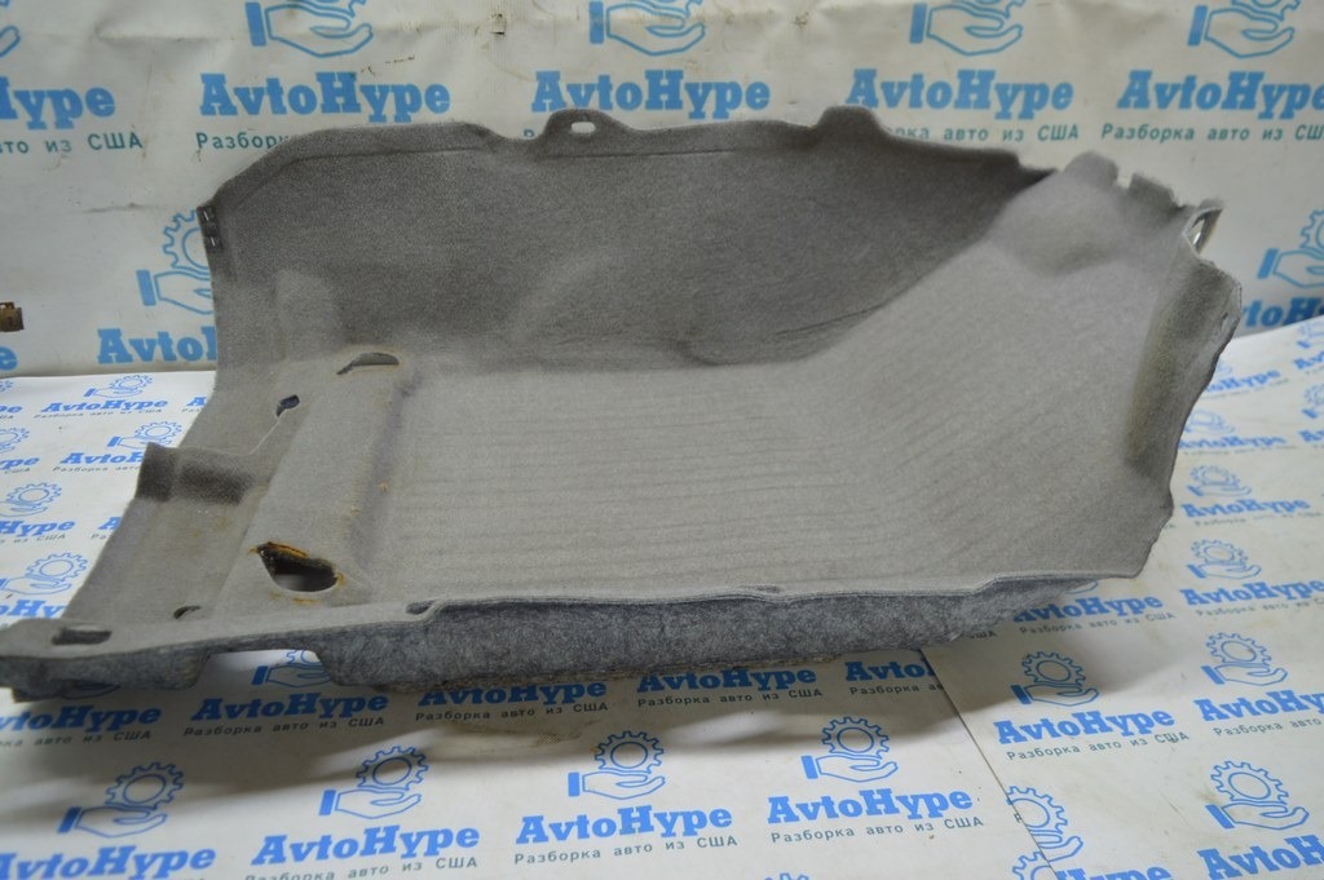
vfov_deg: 47.9
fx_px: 992
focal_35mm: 27
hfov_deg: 67.4
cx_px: 662
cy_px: 440
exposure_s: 1/50
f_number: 3.5
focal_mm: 18
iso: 400
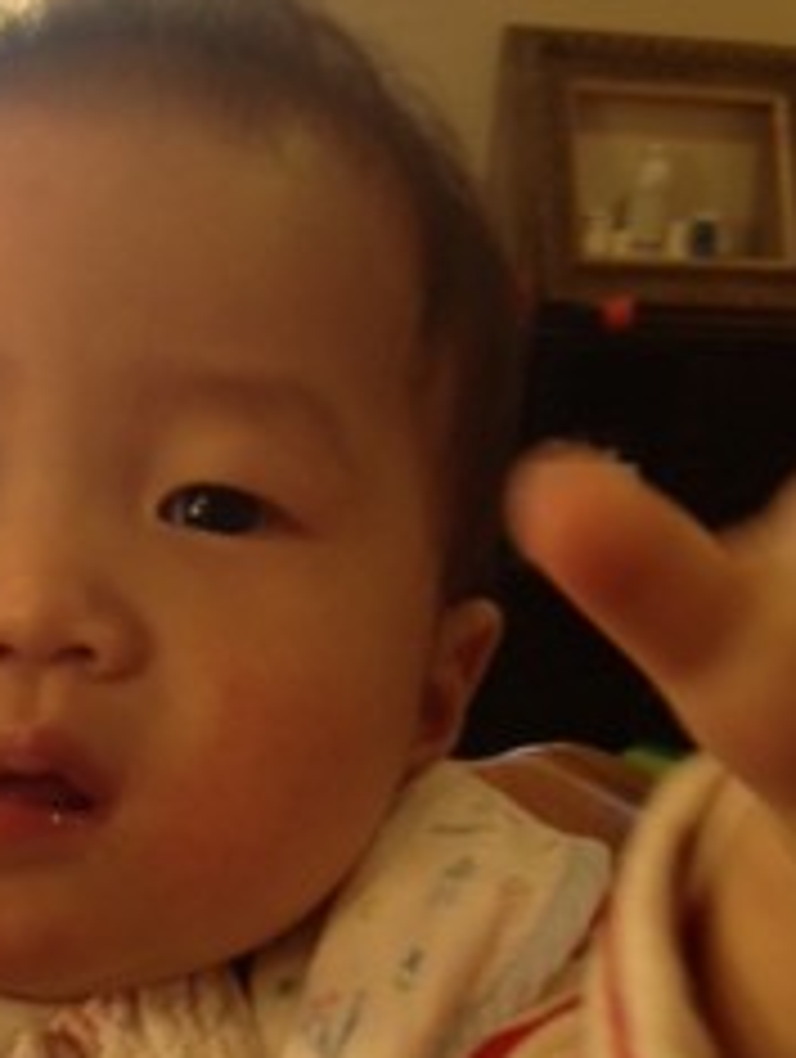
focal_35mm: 67
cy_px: 869
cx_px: 90
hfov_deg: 21.5
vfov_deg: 28.2
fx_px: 2049
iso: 125
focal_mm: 4.28
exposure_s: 1/20
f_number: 2.4
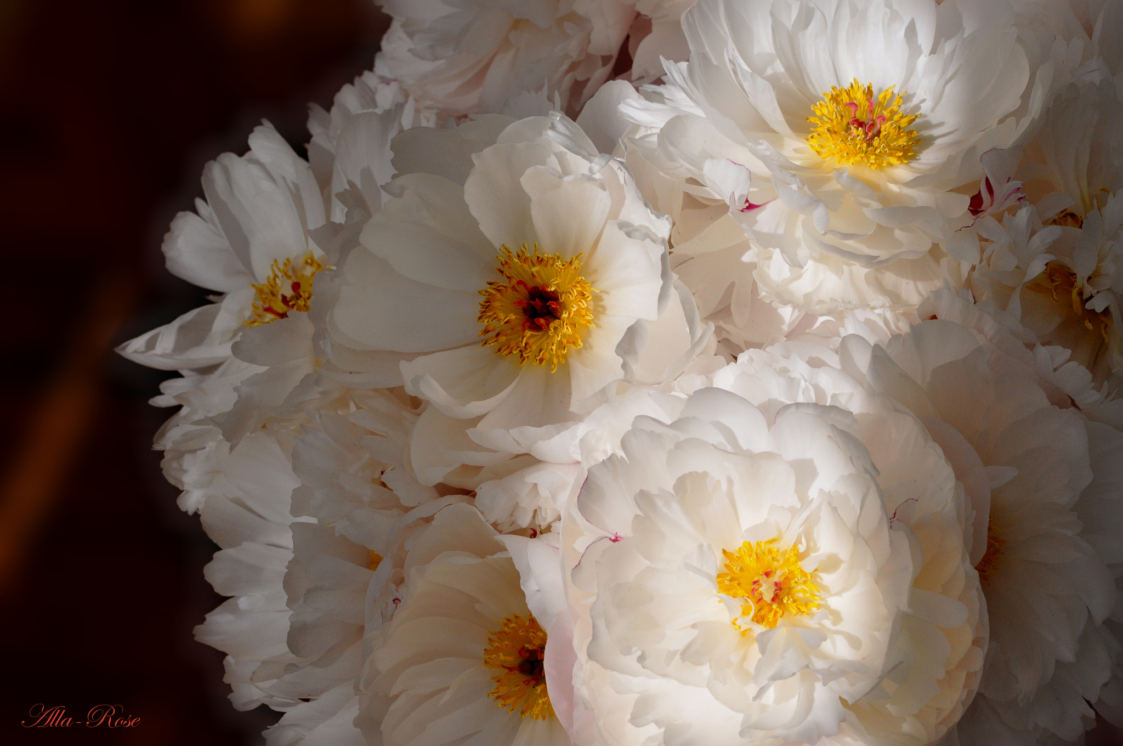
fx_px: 2804
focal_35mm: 90
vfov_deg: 15.1
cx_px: 562
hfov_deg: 22.6
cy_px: 373
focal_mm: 60
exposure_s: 1/1600
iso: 640
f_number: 10
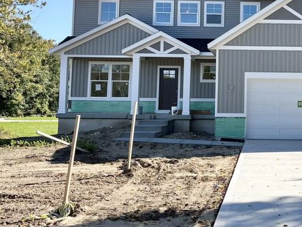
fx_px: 523
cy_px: 60
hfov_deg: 30.7
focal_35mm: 60
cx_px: 272
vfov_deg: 24.2
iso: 50
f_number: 1.6
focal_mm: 5.96
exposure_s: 1/2865
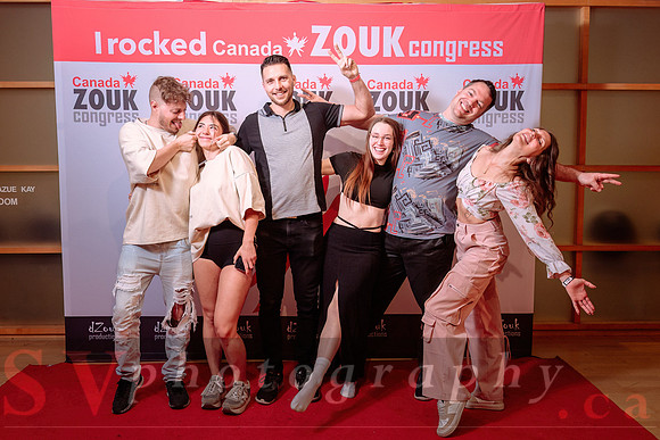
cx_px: 330
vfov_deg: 37.5
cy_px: 202
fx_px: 647
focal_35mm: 35
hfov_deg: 54.0
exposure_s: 1/100
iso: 500
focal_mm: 29
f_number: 5
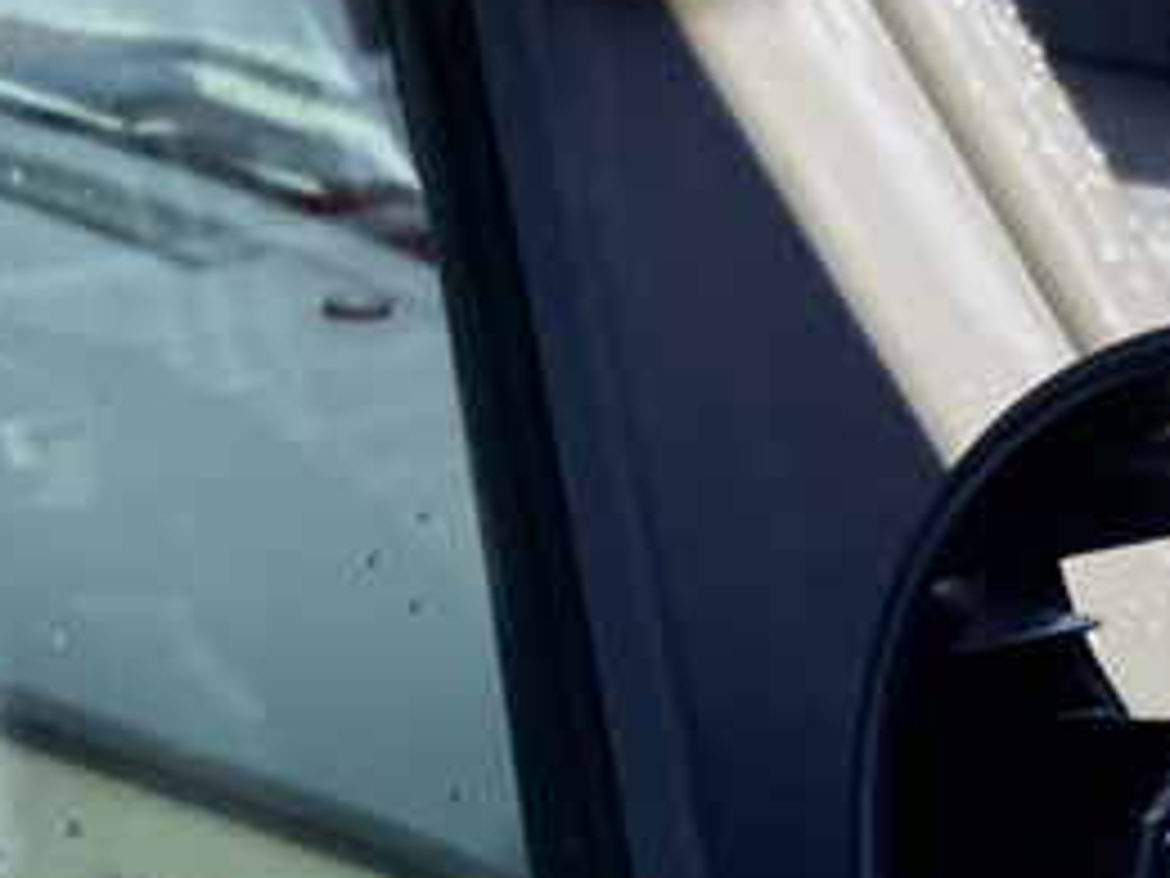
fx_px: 4360
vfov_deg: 11.2
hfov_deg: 15.3
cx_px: 410
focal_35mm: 129
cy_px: 1171
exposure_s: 1/65
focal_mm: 3.99
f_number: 1.8
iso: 80
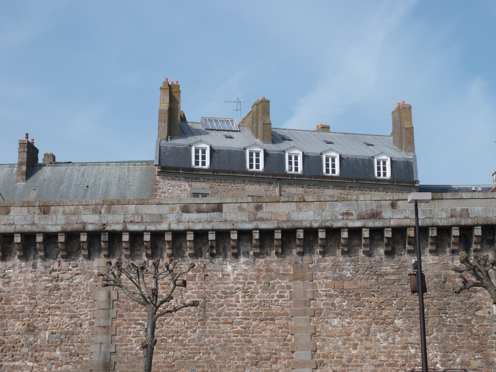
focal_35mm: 59
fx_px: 845
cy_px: 186
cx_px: 248
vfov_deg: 24.8
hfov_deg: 32.7
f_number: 5
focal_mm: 9.7
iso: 80
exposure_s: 1/500
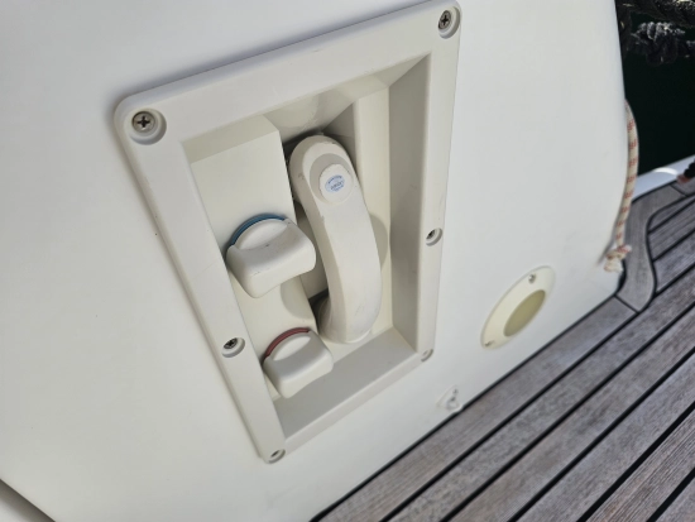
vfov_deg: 58.9
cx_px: 348
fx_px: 462
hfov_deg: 73.9
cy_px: 261
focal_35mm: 23
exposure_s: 1/501
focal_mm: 6.3
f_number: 1.7
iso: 10
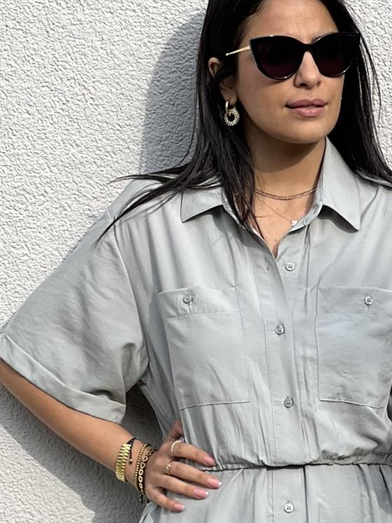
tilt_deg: -6.5
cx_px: 280
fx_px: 3183
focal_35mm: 211
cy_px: 601
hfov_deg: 7.0
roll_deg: +0.2
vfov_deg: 9.3
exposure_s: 1/312
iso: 25
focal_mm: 9
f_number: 2.8
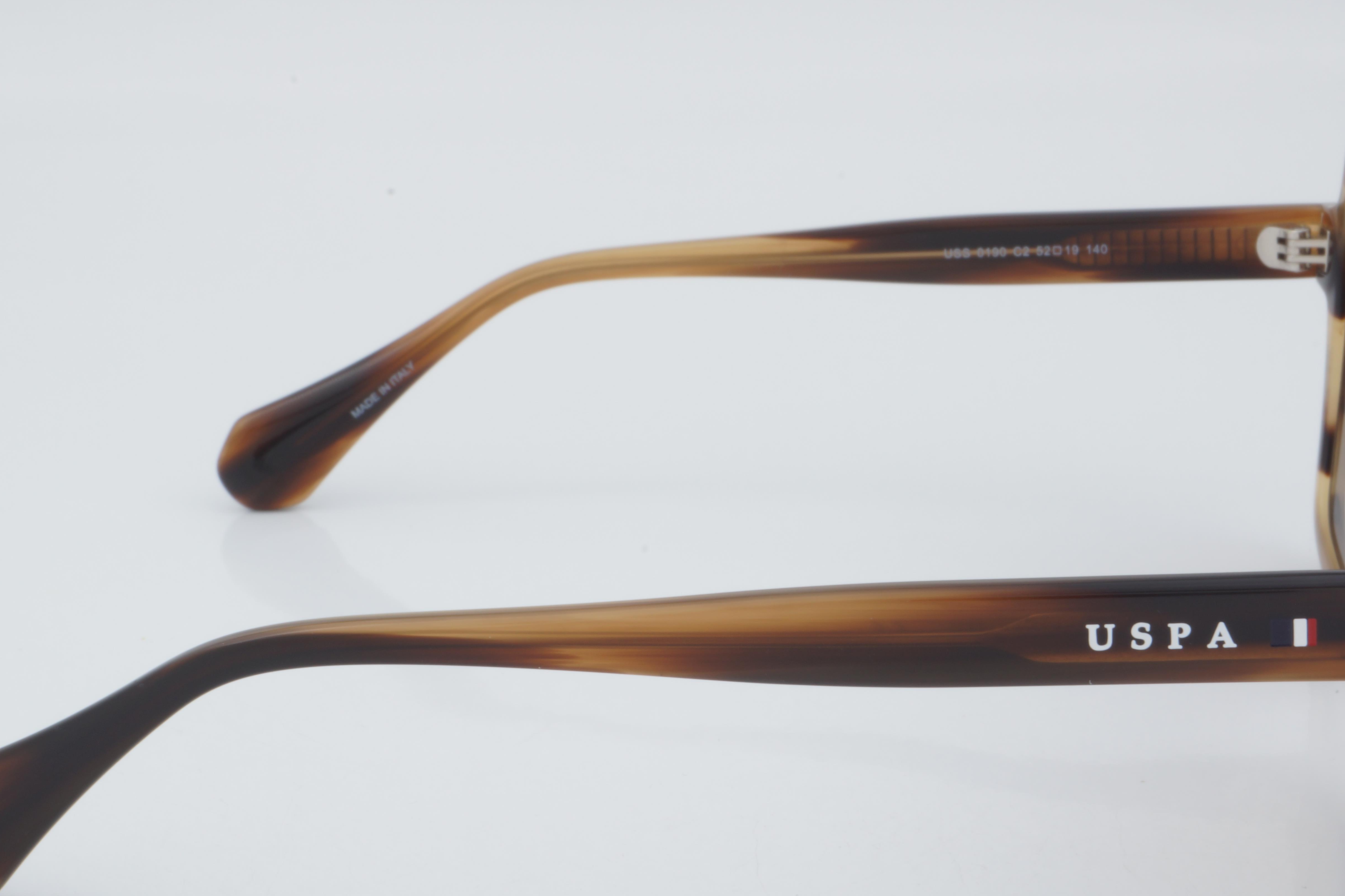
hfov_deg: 21.9
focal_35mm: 93
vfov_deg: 14.7
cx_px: 698
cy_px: 505
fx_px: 3474
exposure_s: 1/3
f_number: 32
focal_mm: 50
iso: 100
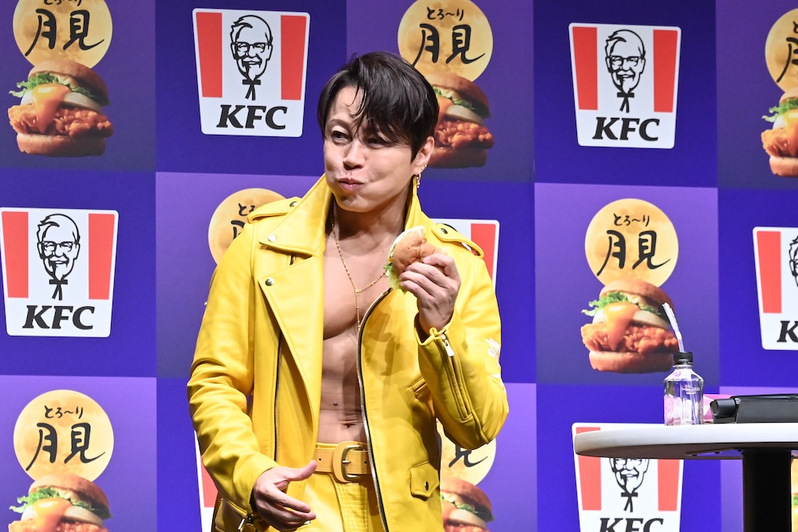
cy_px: 266
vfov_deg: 4.8
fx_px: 6318
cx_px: 399
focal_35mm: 285
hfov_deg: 7.2
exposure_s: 1/500
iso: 6400
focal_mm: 190
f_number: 9
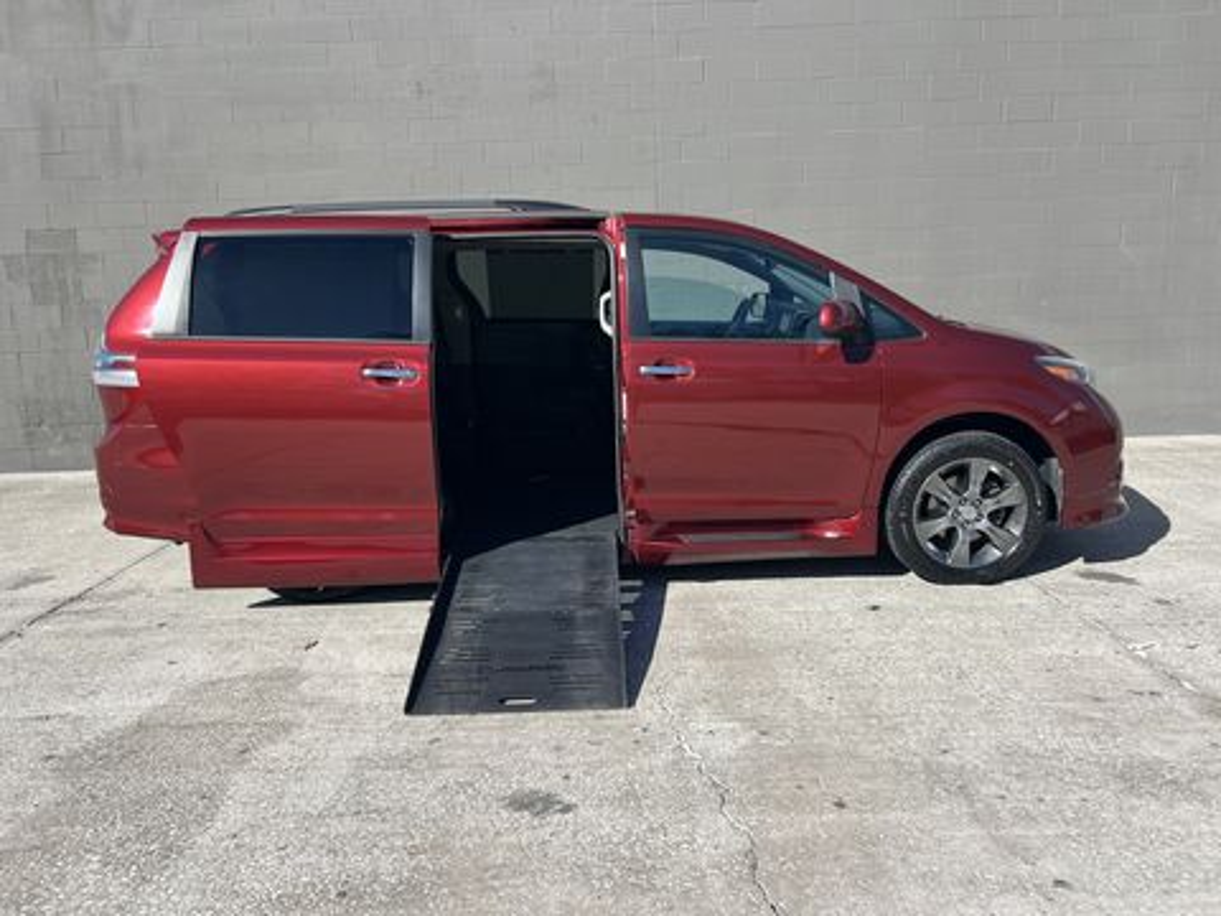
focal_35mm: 26
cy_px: 458
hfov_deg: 67.3
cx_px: 610
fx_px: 917
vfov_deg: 53.1
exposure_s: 1/3571
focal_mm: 5.7
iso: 50
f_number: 1.5
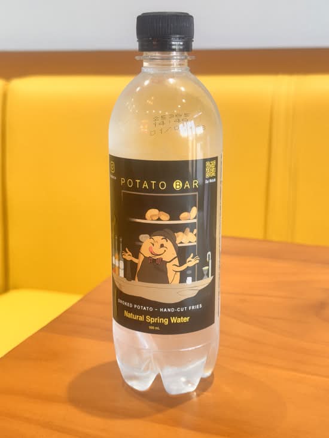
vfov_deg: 39.7
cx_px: 164
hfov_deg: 30.3
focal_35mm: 48
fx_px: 608
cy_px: 219
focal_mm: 6.76
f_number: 1.78
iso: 80
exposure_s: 1/120
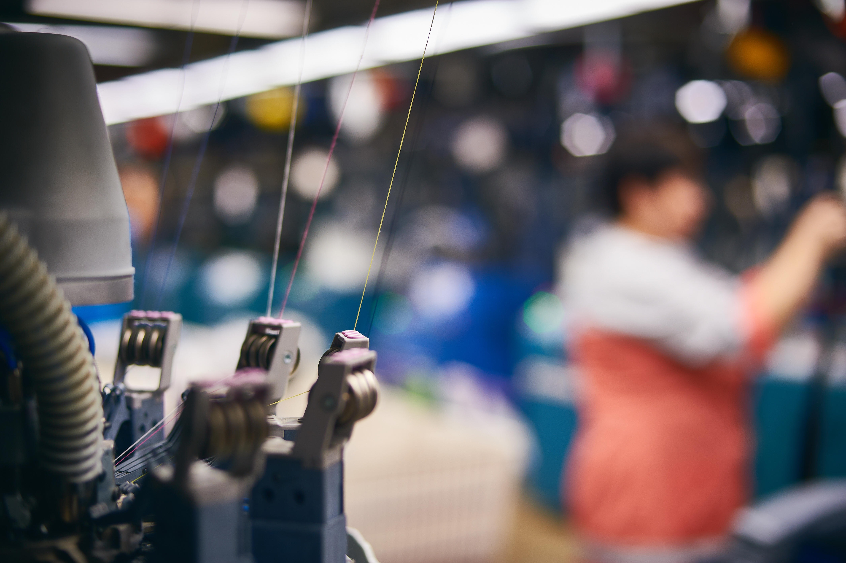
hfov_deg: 39.6
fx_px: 1174
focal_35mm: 50
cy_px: 282
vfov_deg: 27.0
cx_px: 423
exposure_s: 1/400
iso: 400
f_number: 2.2
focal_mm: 50
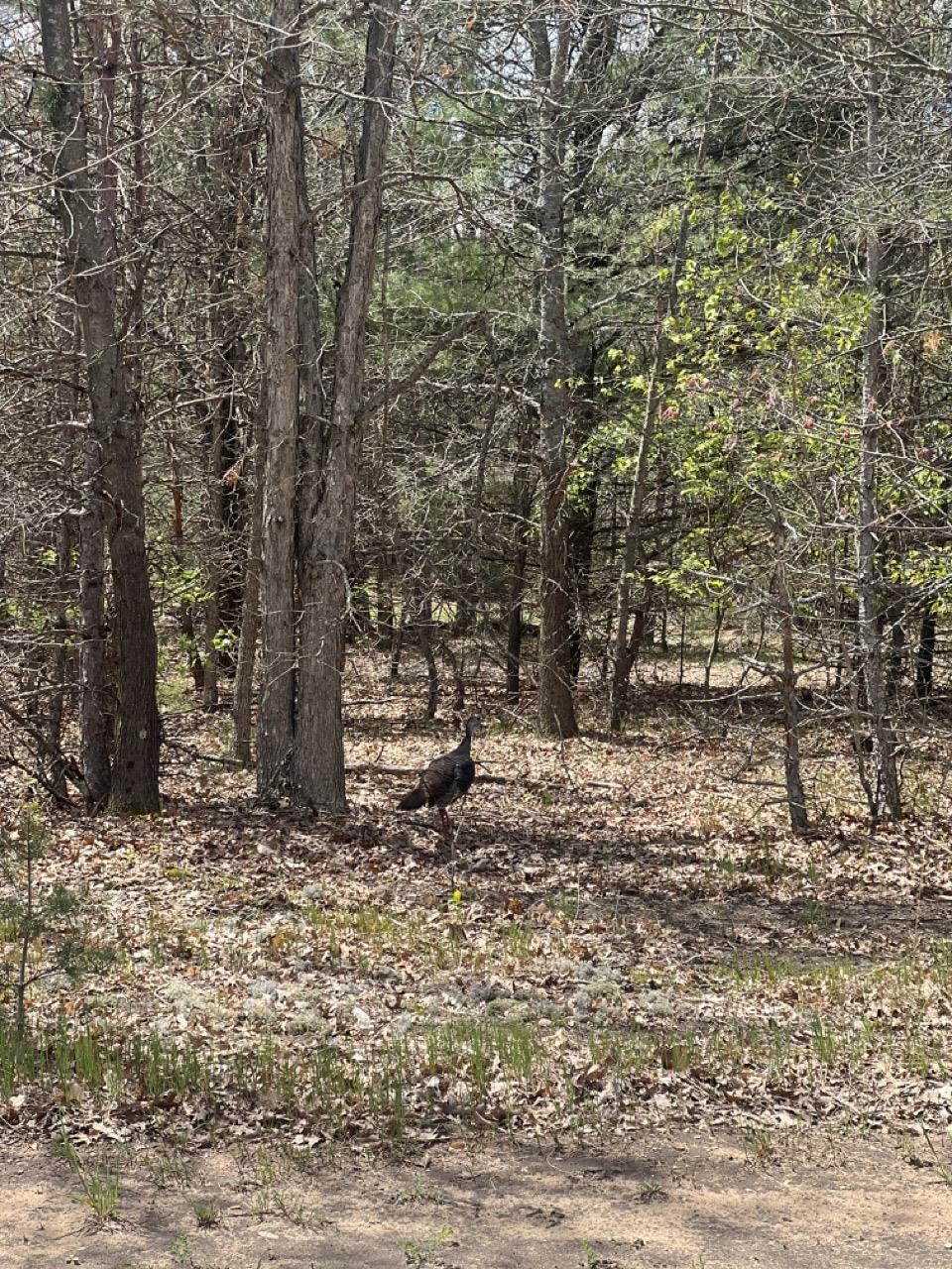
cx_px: 476
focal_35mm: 77
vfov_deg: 25.3
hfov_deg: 19.1
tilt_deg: -1.0
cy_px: 634
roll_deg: +0.2
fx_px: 2824
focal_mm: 9
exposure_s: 1/266
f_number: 2.8
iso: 25
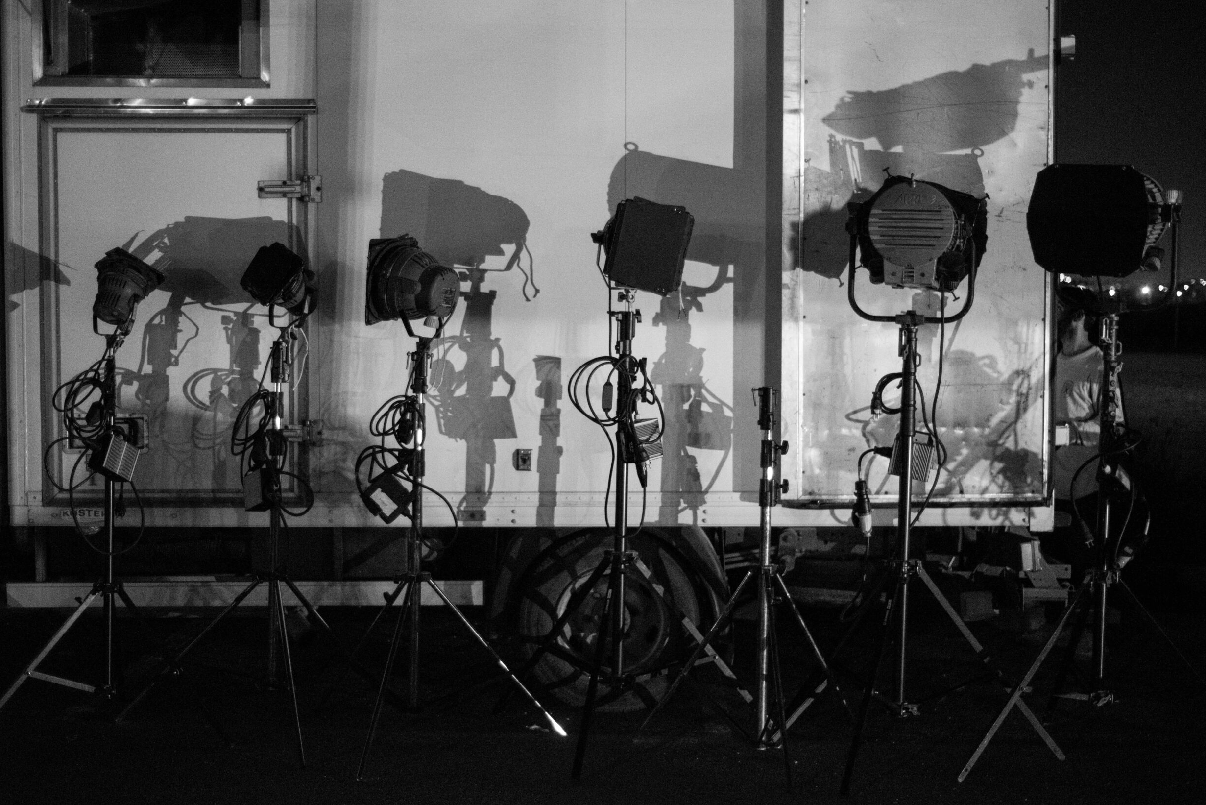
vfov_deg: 26.0
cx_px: 609
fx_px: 1742
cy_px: 413
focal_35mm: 52
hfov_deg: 38.2
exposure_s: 1/80
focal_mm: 50
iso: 6400
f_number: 1.8
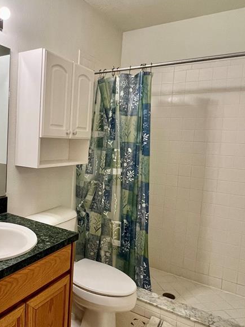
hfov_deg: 49.2
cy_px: 163
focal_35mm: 27
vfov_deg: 65.3
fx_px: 255
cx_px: 59
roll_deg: -1.7
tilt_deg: -5.3
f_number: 1.8
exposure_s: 1/120
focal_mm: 1.57
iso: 250
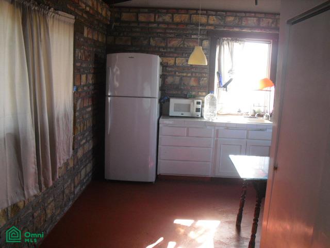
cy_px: 124
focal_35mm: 36
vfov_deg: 39.7
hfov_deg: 51.4
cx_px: 165
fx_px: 343
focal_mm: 6.3
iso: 400
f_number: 3.1
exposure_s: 1/100
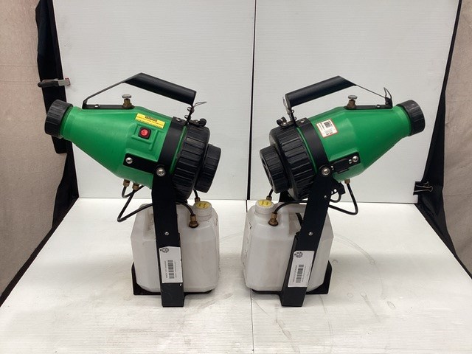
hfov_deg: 58.4
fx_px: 423
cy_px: 177
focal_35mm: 31
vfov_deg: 45.4
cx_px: 236
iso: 50
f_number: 2.4
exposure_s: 1/50
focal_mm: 3.3
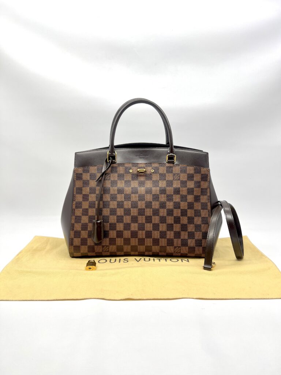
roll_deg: -0.2
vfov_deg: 67.3
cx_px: 140
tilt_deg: -9.2
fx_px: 281
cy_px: 188
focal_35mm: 26
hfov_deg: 53.1
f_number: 1.5
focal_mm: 5.7
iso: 32
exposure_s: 1/127
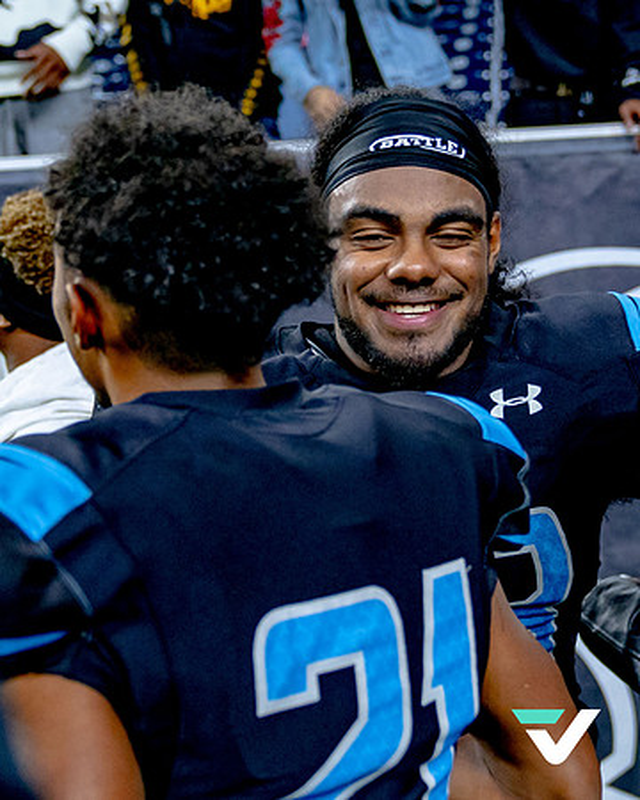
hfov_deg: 20.8
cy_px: 426
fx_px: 1737
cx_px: 444
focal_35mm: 73
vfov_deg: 25.9
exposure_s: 1/1500
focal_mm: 36
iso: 2000
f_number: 2.8
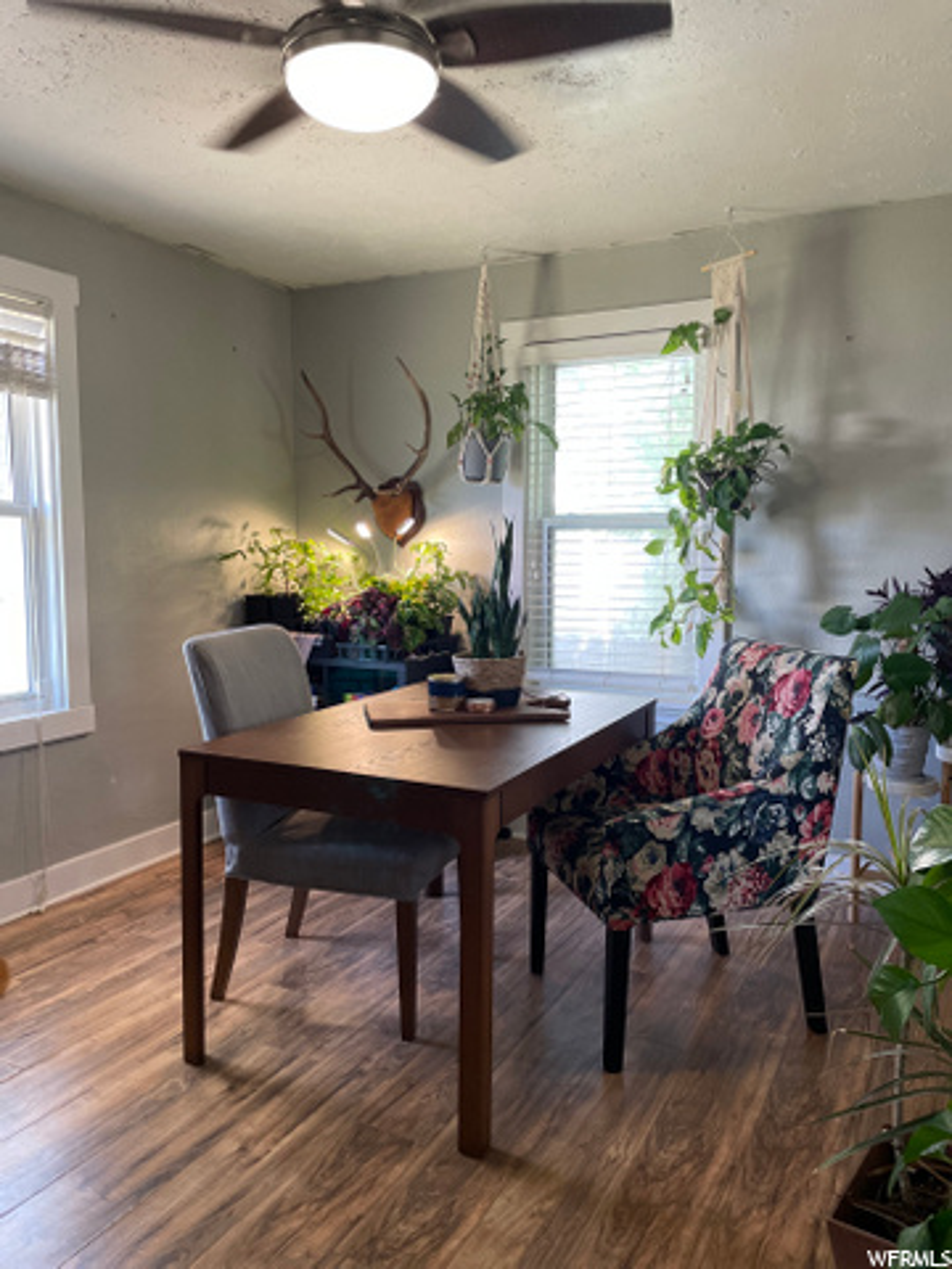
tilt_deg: -5.4
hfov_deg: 53.1
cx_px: 476
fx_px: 953
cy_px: 634
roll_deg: -0.4
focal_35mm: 26
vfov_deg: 67.3
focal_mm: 4.2
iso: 160
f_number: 1.6
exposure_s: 1/60
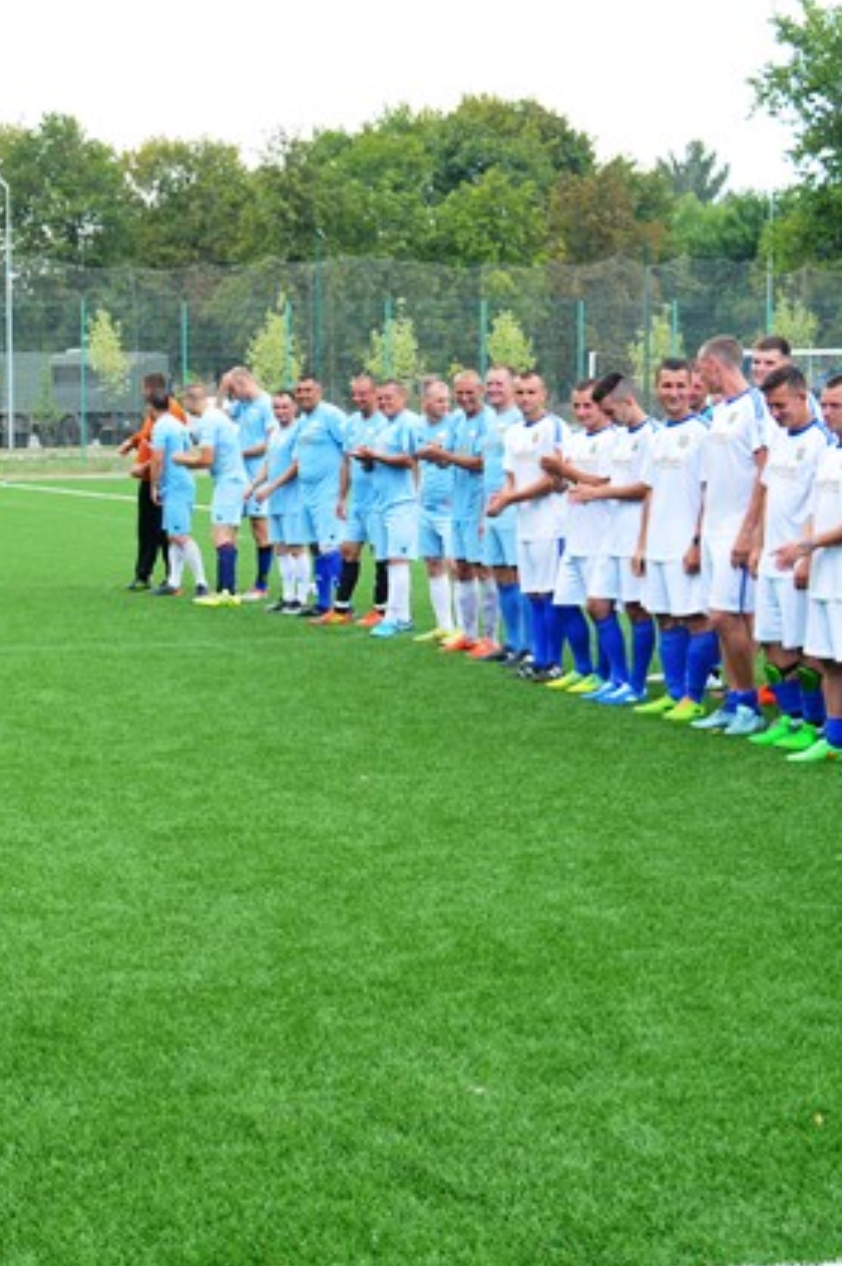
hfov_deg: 18.5
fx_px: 2486
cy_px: 630
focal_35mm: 71
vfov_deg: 28.6
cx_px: -87
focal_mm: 31
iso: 110
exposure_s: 1/60
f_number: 8
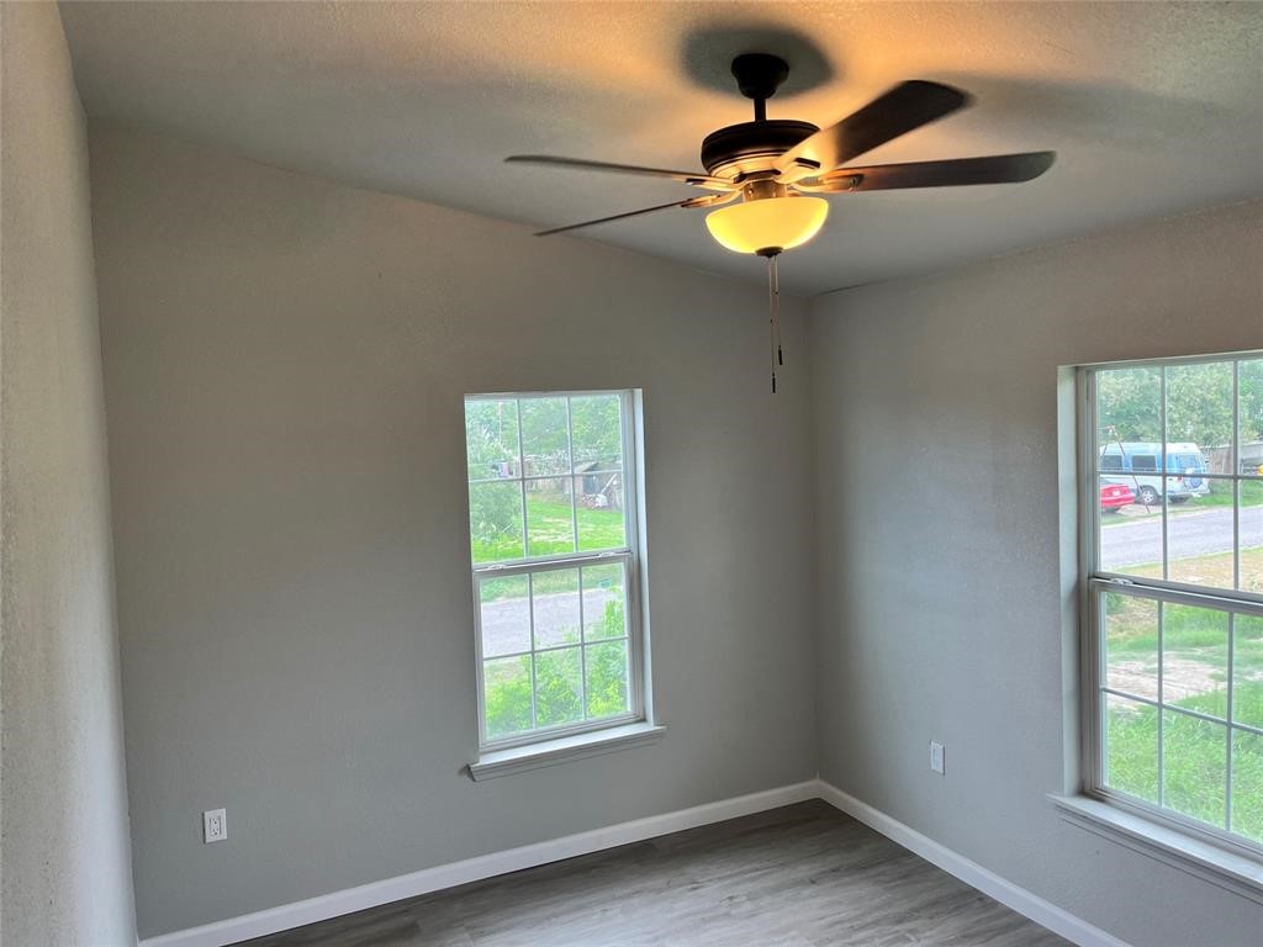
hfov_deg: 67.3
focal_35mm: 26
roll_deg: +3.8
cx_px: 632
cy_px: 474
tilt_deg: -2.9
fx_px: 949
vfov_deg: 53.1
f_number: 1.6
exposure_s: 1/60
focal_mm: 5.1
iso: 64
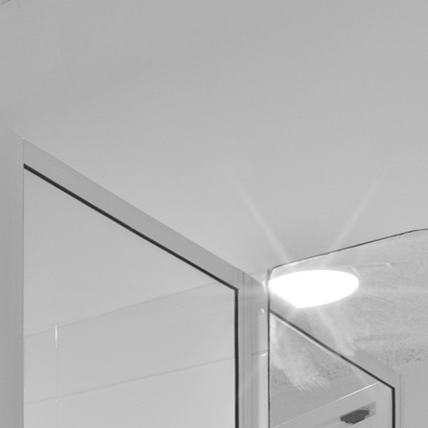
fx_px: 1609
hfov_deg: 14.3
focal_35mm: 115
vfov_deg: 12.8
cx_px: -188
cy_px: 909
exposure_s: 1/2.5
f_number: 7.1
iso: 800
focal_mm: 16
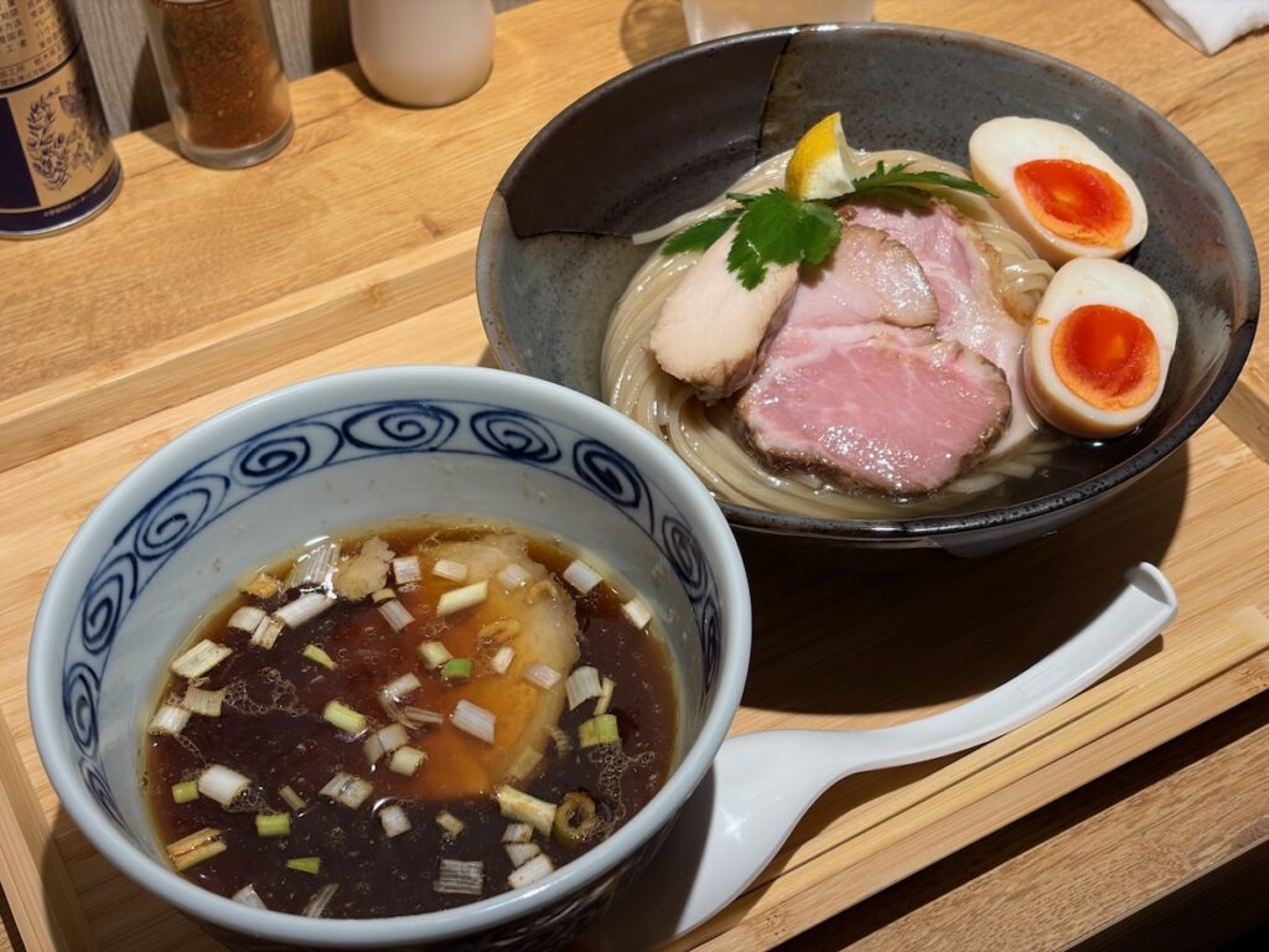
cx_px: 634
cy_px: 476
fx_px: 1906
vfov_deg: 28.0
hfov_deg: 36.8
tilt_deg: -46.6
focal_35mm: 52
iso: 50
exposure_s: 1/100
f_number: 1.6
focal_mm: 5.96
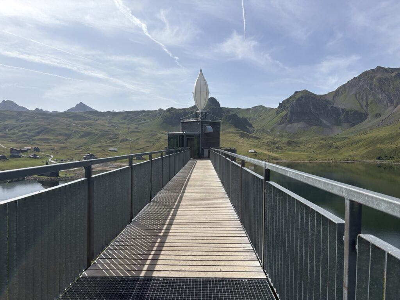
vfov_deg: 53.1
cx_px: 200
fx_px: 300
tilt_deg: +3.7
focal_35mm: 26
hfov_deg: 67.3
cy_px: 150
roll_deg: -1.8
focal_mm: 5.96
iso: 50
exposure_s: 1/6993
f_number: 1.6
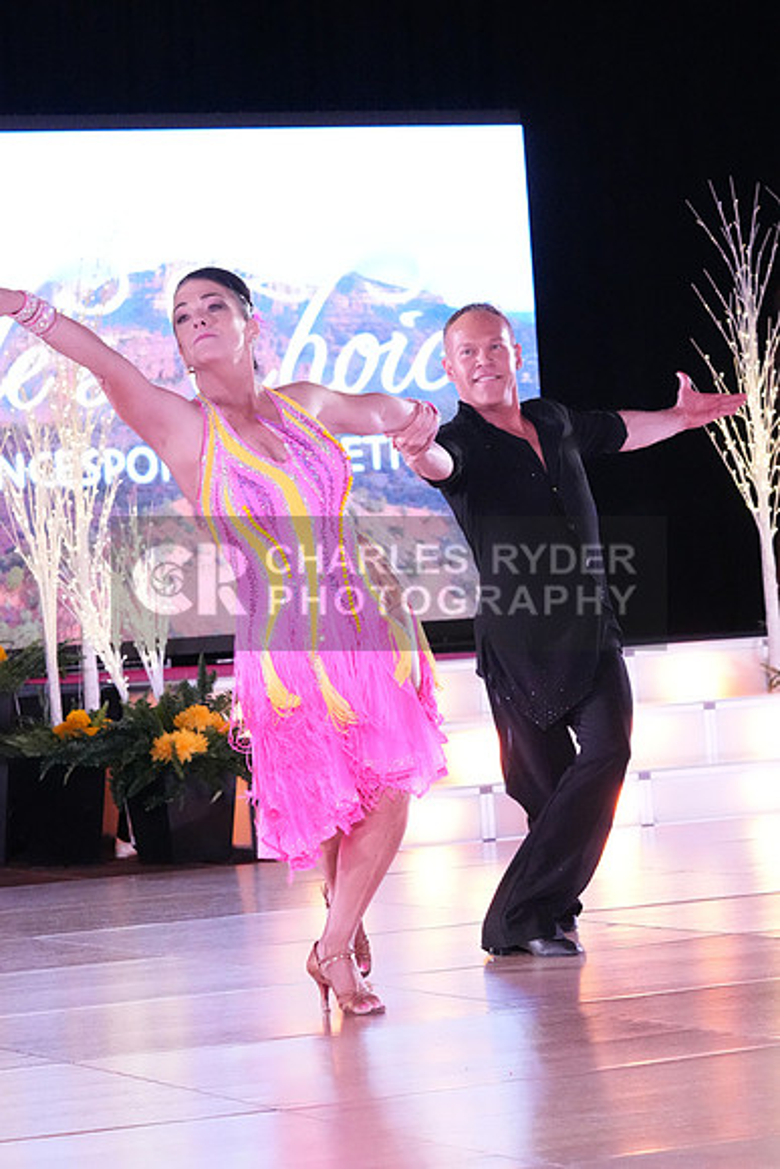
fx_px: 3930
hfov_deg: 11.3
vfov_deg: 16.9
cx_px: 390
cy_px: 584
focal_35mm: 121
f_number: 7.1
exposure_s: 1/320
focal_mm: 81
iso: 10000
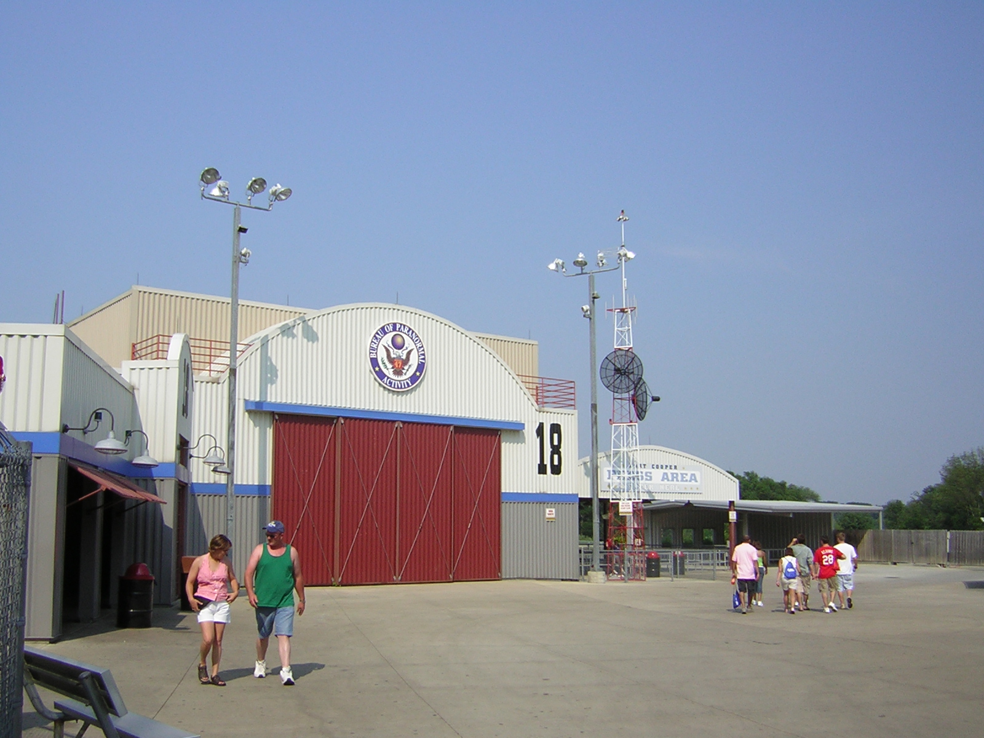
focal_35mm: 36
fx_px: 1023
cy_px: 369
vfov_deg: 39.7
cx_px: 492
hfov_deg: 51.4
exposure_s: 1/413
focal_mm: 4.7
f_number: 5.2
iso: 50
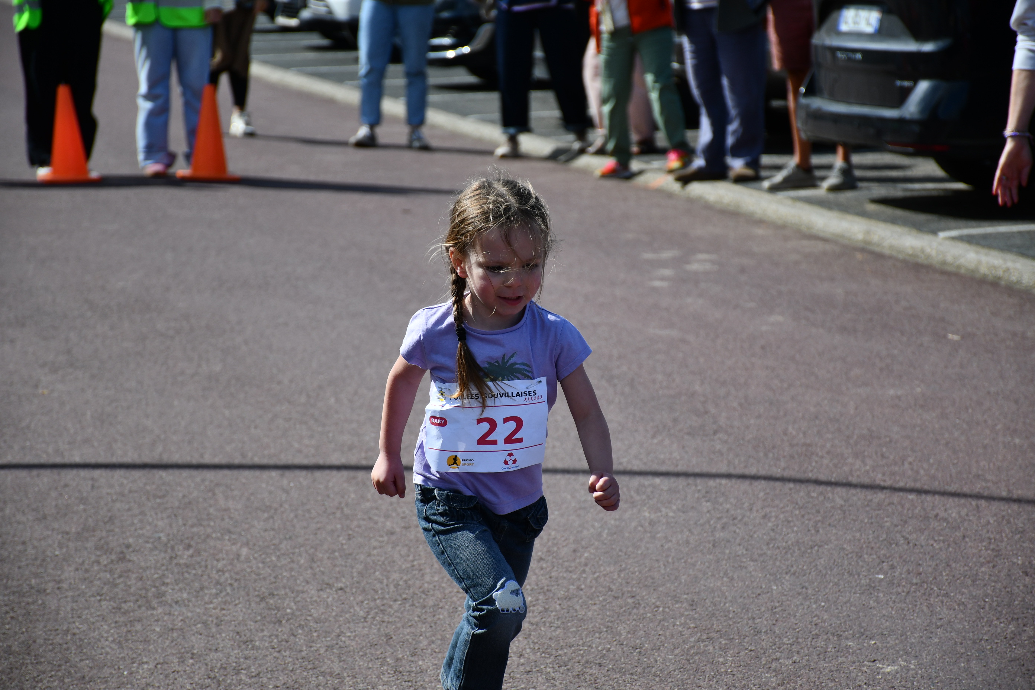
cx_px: 518
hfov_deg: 13.7
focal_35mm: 150
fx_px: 4312
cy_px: 345
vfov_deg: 9.1
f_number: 5.6
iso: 200
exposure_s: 1/1250
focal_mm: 100
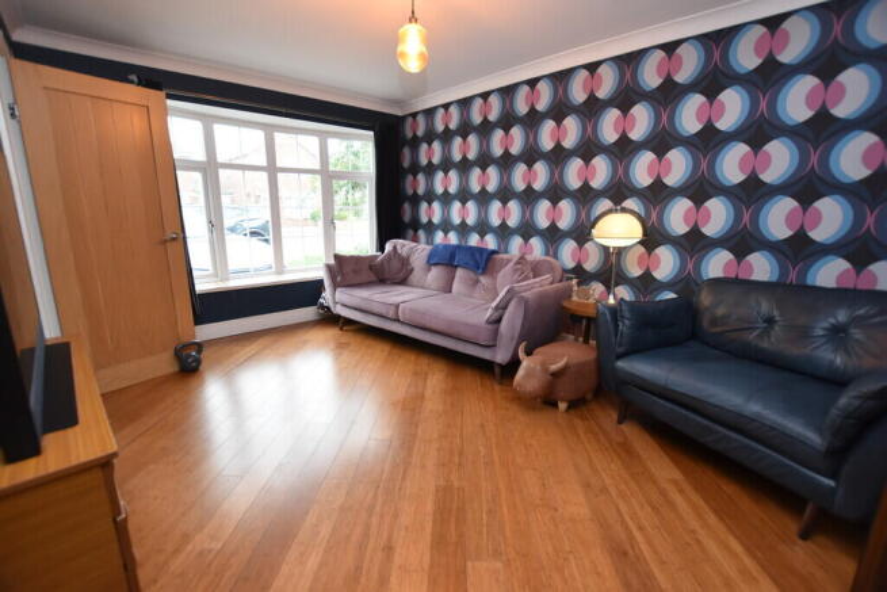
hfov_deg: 100.4
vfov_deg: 77.4
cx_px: 444
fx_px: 370
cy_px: 296
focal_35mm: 15
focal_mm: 10
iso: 900
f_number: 3.5
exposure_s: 1/60
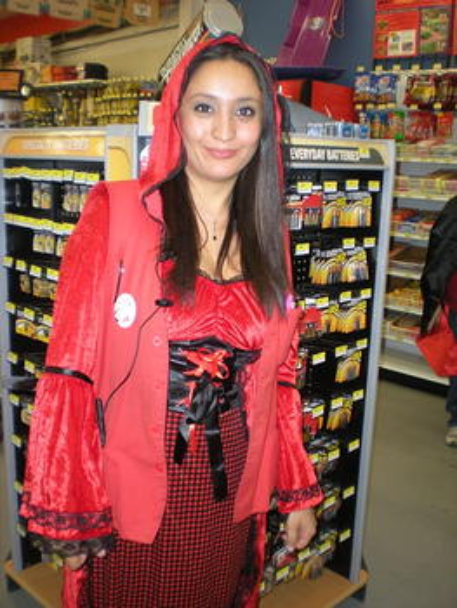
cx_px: 228
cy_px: 304
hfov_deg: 37.8
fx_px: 668
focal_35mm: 38
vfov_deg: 48.9
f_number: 3.1
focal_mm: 6.3
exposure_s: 1/60
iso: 189
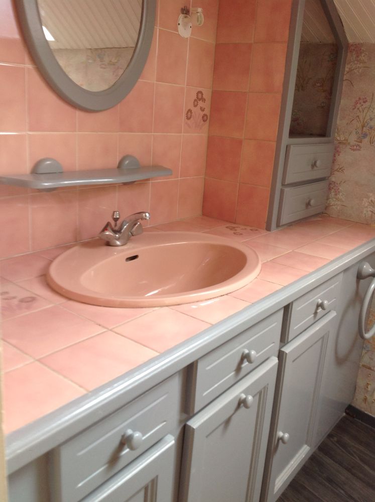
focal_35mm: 35
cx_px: 188
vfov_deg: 52.7
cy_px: 251
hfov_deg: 40.6
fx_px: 507
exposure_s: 1/24
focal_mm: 4.28
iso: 50
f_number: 2.4
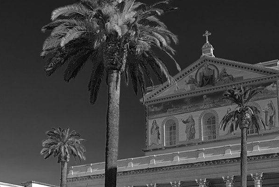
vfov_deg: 26.1
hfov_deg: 40.8
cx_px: 176
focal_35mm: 48
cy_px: 201
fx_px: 372
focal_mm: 18
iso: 100
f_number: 7.1
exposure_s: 1/250
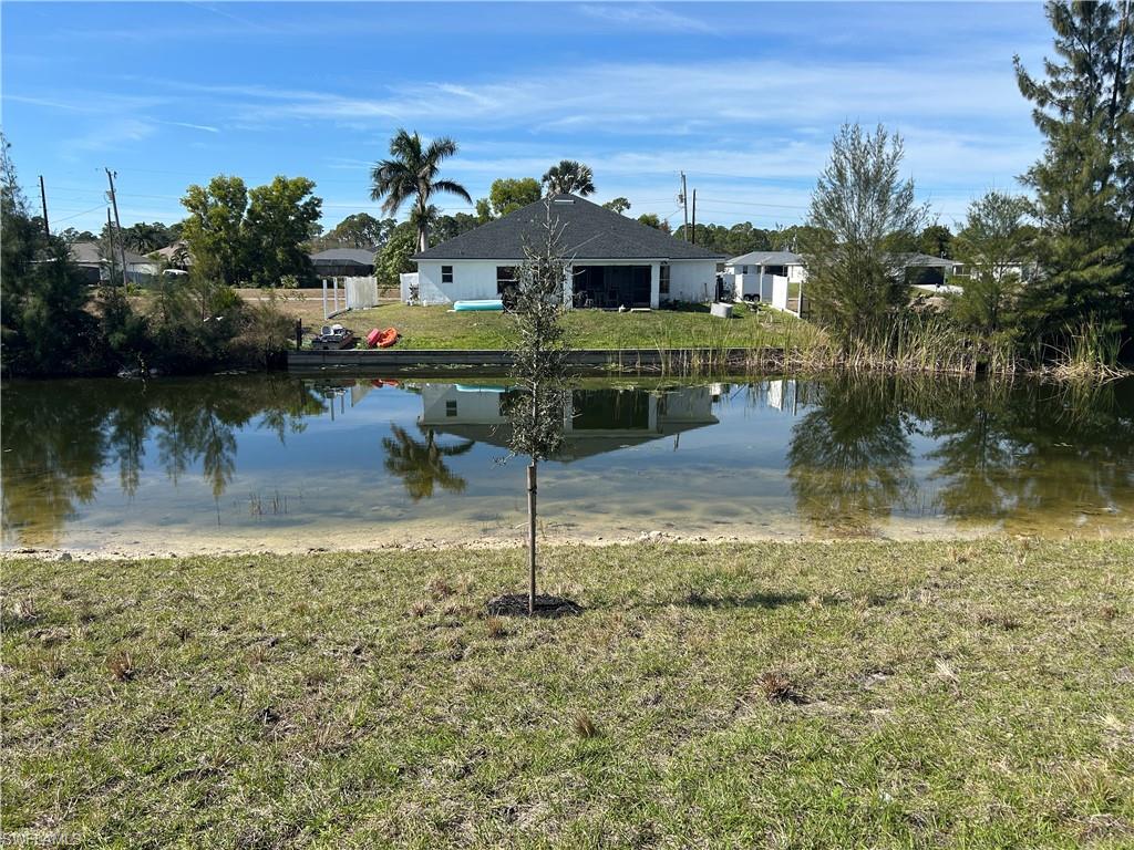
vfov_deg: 53.1
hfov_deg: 67.3
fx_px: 852
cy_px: 425
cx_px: 567
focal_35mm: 26
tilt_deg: -11.8
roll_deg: -0.4
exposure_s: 1/3571
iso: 50
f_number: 1.5
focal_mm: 5.7
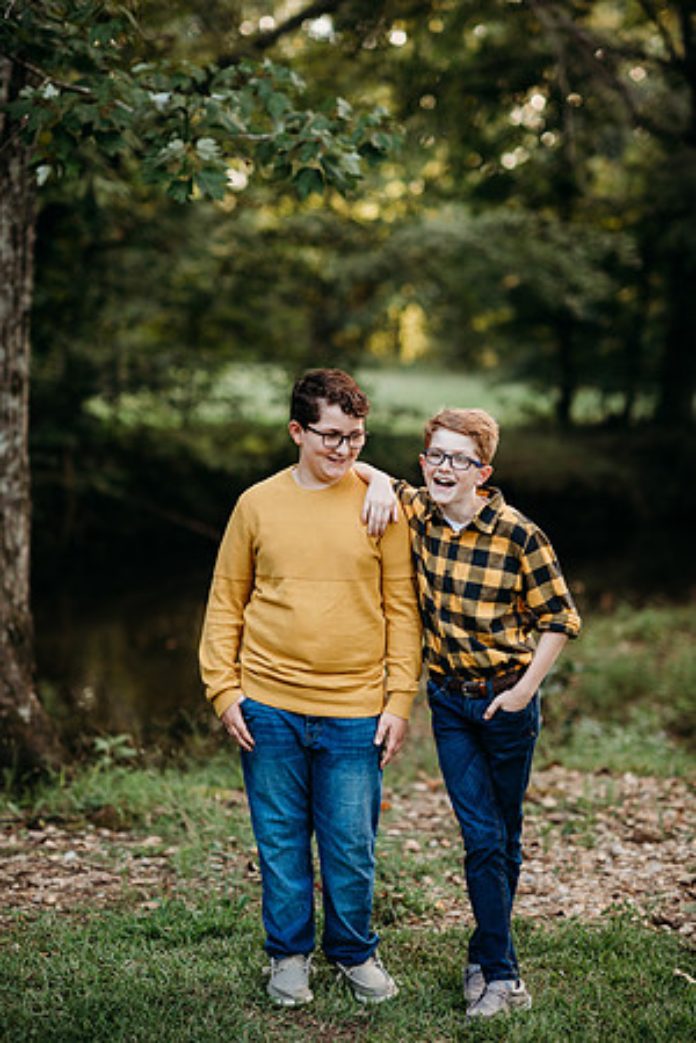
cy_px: 522
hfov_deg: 16.1
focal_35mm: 85
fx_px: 2465
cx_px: 348
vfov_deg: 23.9
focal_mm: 85
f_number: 2.2
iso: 125
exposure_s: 1/200
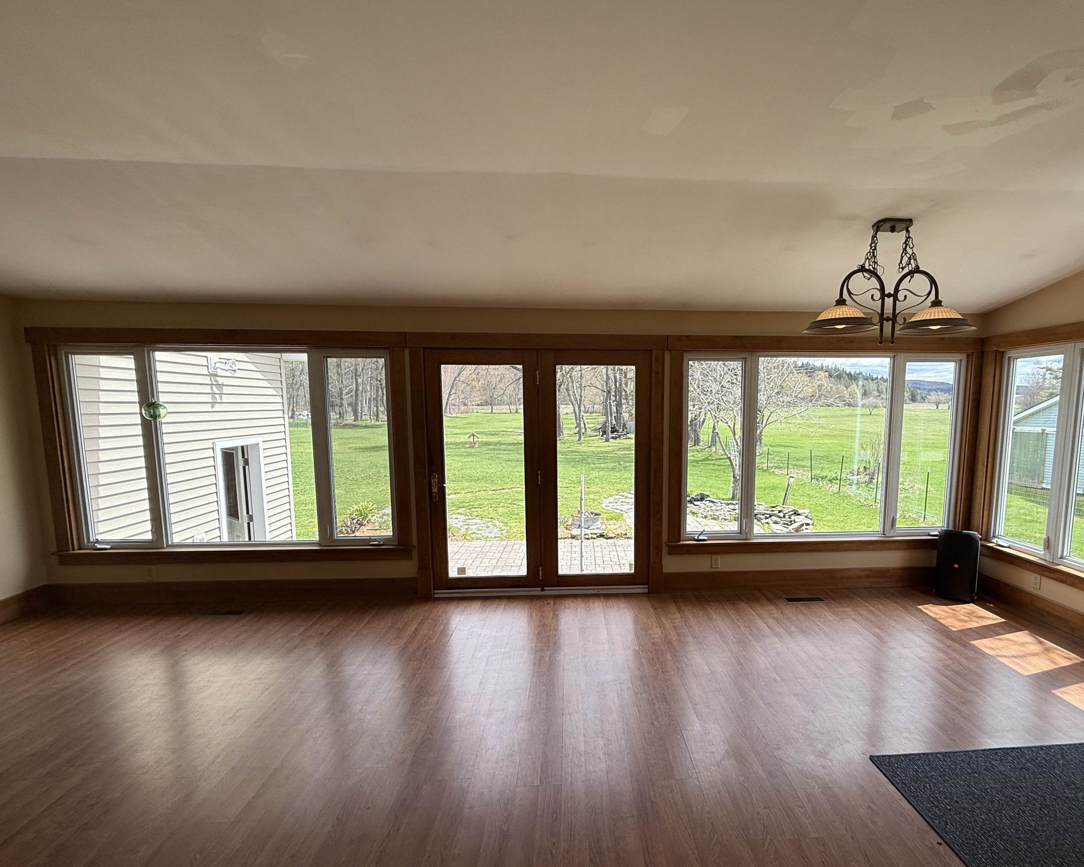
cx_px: 613
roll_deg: +0.1
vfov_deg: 76.9
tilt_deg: -6.2
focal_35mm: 17
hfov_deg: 89.1
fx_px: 545
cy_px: 466
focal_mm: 2.22
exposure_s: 1/455
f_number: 2.2
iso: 50
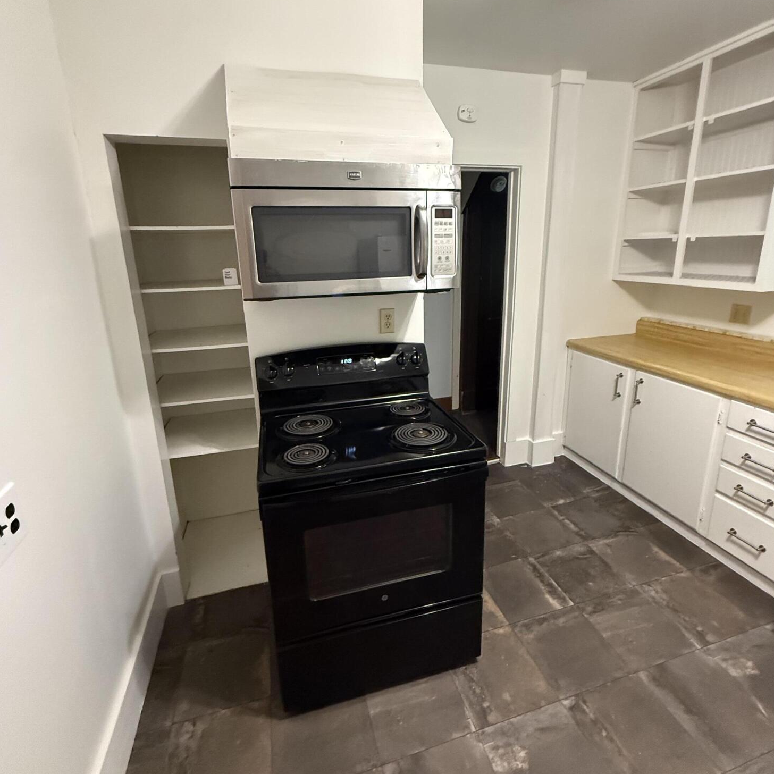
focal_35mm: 17
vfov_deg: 83.9
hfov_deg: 84.0
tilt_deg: -15.3
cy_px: 363
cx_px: 389
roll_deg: +1.1
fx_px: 430
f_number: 2.2
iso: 1000
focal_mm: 2.22
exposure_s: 1/60
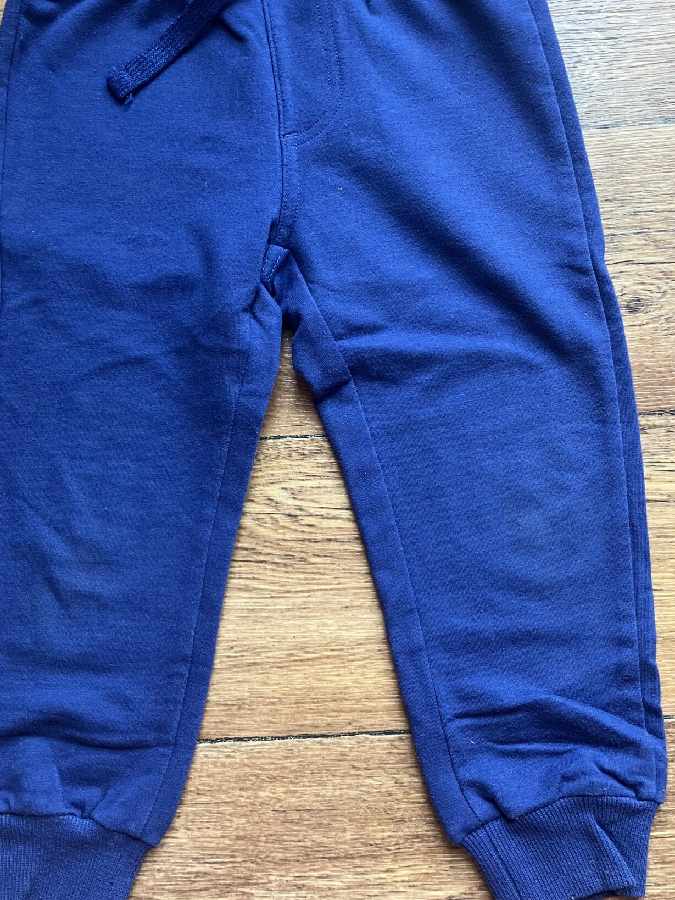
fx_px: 910
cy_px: 415
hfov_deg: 40.7
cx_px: 299
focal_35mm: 35
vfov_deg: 52.6
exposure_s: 1/67
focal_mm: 3.99
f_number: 1.8
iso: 80
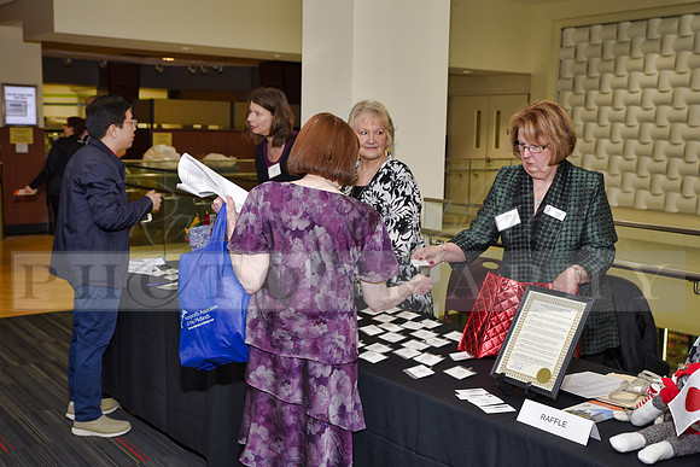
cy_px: 234
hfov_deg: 46.4
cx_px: 350
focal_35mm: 42
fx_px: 817
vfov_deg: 31.9
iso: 200
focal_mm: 42
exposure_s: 1/60
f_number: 5
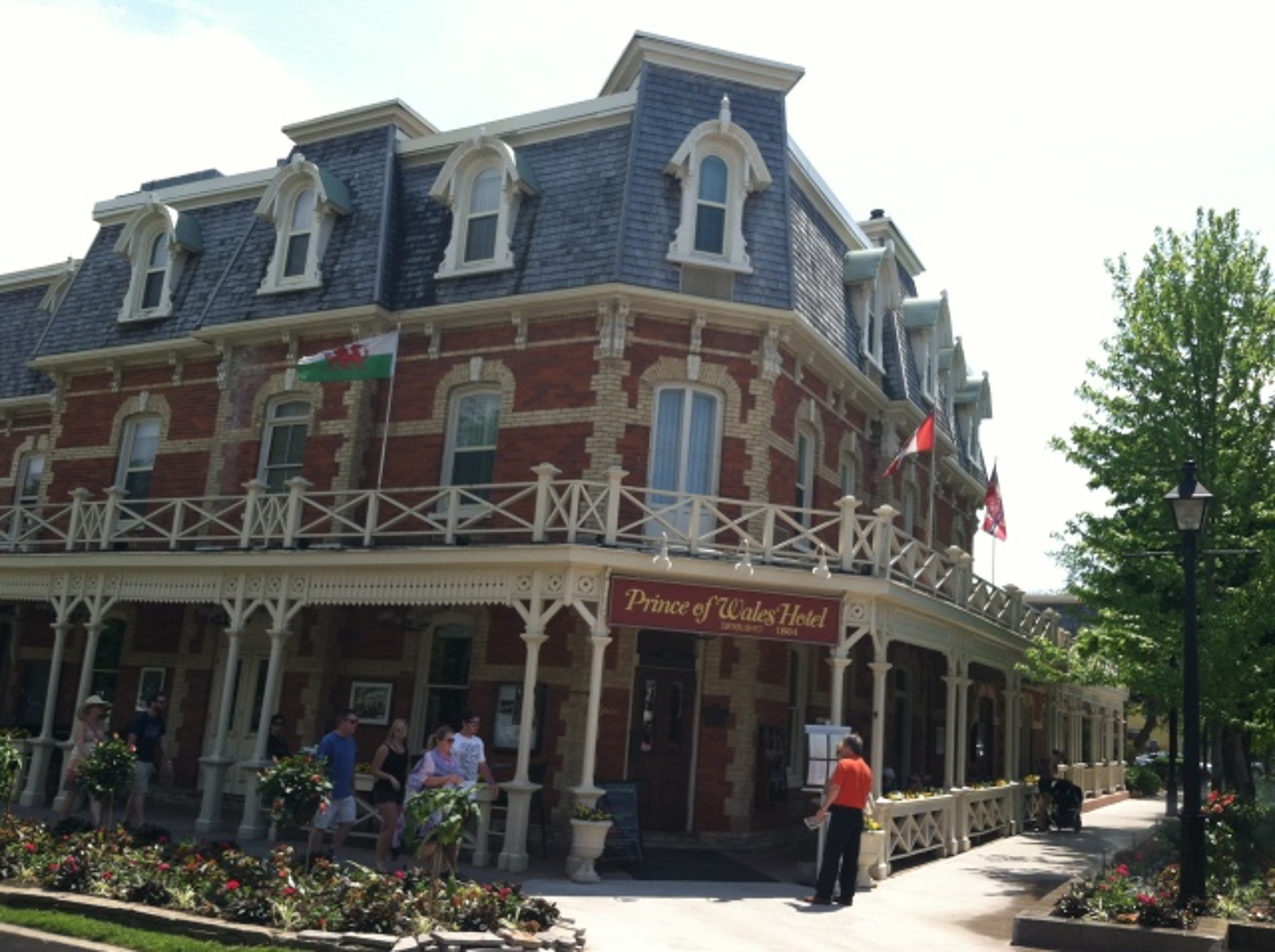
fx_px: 1287
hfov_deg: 52.7
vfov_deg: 40.6
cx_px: 638
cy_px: 476
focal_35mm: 35
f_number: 2.8
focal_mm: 3.85
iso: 80
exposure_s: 1/833
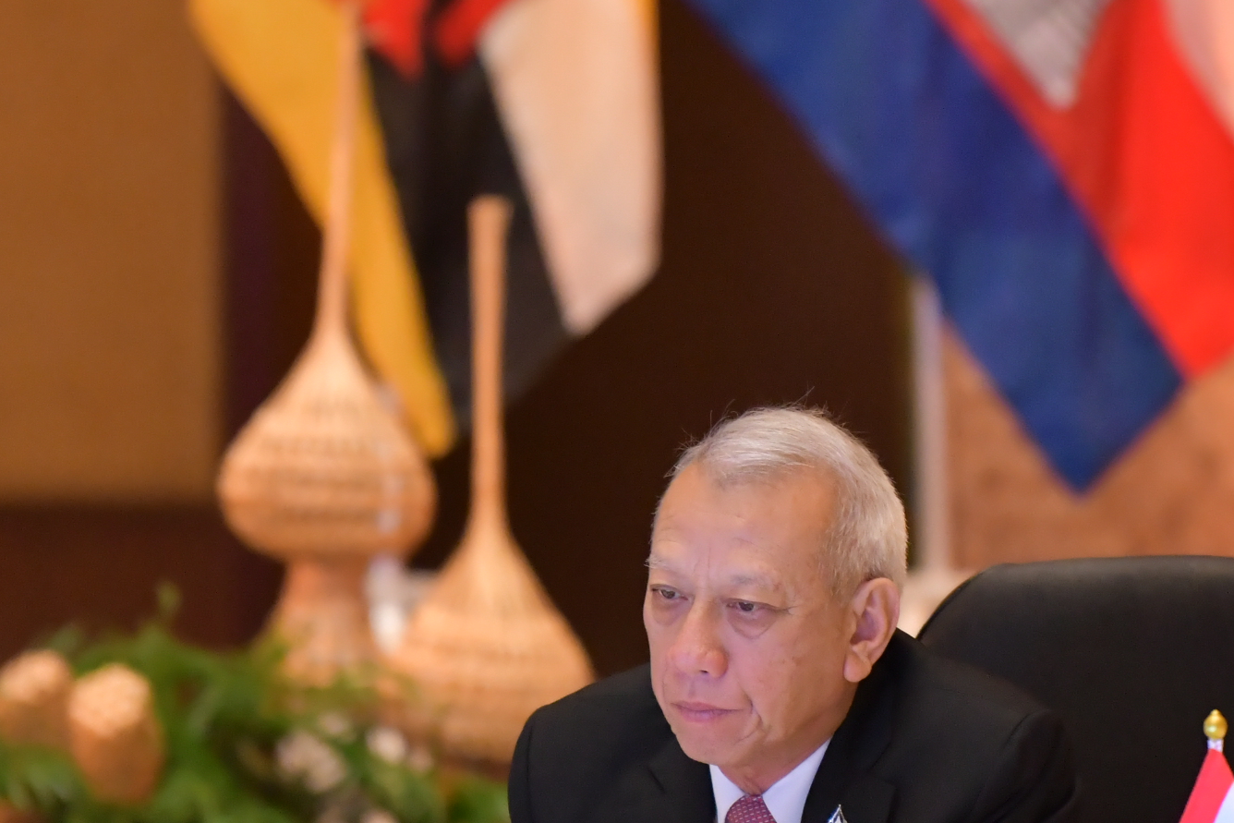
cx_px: 747
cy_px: 151
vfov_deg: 2.2
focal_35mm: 618
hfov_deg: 3.3
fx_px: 21184
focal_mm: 200
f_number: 2.8
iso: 2500
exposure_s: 1/160
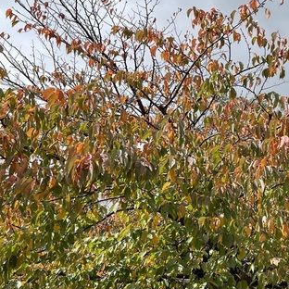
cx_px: 289
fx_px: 567
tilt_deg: +26.5
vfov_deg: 28.6
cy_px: 168
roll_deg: -2.6
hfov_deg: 27.0
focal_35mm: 60
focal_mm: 5.1
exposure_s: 1/4854
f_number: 1.6
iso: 50
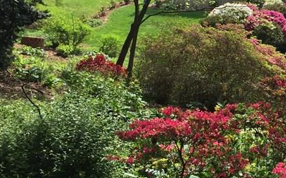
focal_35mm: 78
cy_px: 22
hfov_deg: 25.1
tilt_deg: +0.7
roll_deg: -0.7
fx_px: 608
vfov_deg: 16.5
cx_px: 292
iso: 32
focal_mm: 4.15
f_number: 2.2
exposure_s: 1/1276
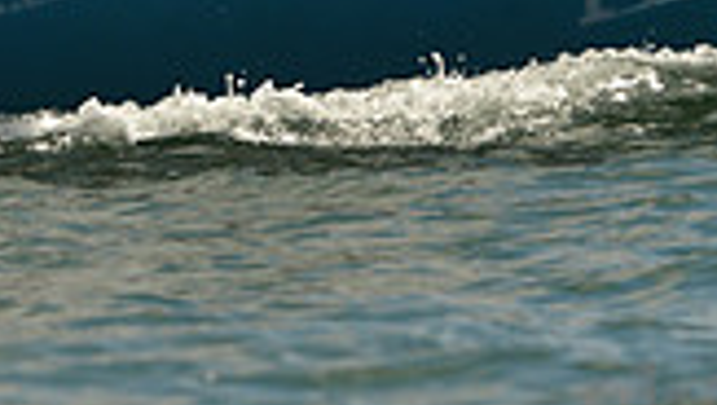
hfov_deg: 1.7
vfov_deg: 1.0
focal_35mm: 1265
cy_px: -258
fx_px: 24070
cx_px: 348
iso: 200
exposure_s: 1/1000
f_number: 6.3
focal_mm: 340
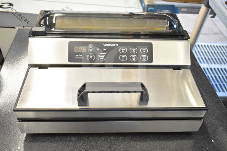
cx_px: 114
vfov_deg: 36.9
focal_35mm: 36
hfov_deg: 53.1
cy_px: 76
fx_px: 227
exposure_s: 1/50
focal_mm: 24
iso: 1600
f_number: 3.8
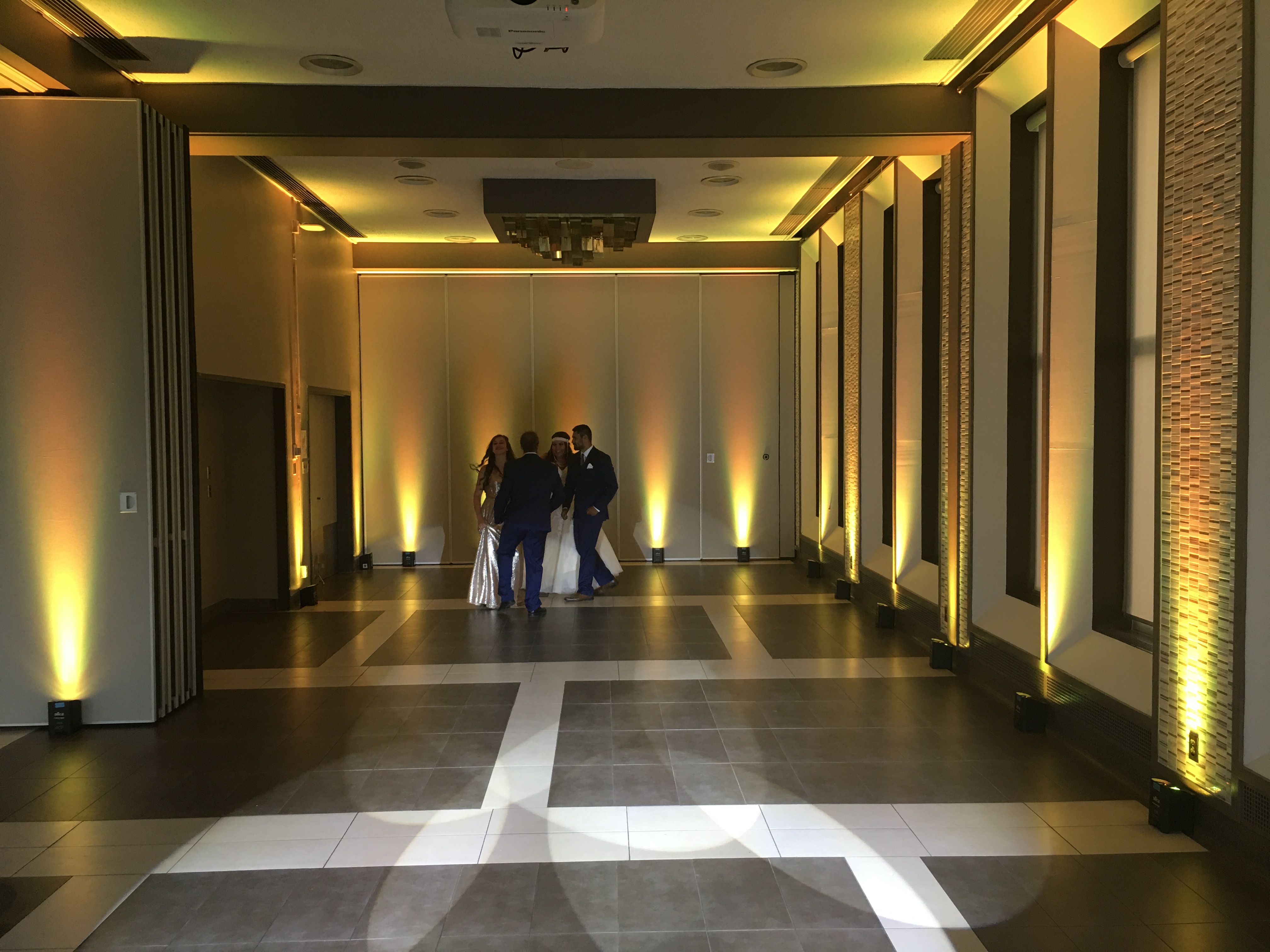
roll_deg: +0.6
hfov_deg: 61.7
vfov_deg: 48.2
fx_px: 1064
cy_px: 476
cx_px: 635
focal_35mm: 29
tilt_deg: -2.9
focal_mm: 4.15
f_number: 2.2
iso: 40
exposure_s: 1/15
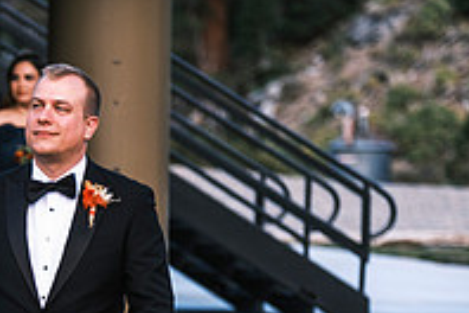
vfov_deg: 3.0
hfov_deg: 4.4
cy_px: 390
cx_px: -14
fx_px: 6057
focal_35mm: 465
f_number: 2.8
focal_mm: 106
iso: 400
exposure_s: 1/1250
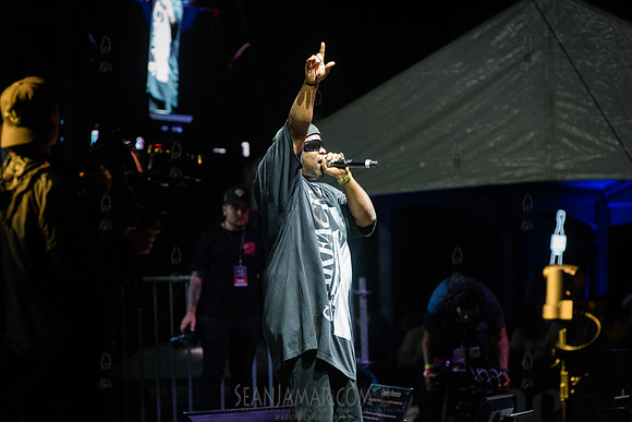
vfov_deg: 8.1
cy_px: 211
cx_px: 316
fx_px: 2985
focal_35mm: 170
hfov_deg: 12.1
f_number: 4.5
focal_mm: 170
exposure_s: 1/500
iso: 5000
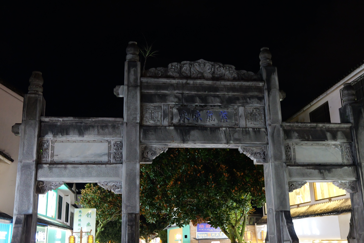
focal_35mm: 39
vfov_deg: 34.2
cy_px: 122
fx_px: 394
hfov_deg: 49.6
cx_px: 182
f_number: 2.8
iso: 6400
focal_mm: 39
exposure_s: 1/200
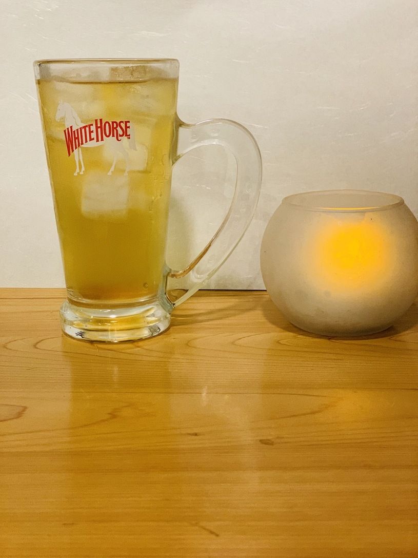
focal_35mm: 52
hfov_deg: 28.0
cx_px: 209
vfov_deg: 36.8
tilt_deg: -13.9
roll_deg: +0.6
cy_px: 279
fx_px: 837
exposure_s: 1/60
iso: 250
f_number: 2.4
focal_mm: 6
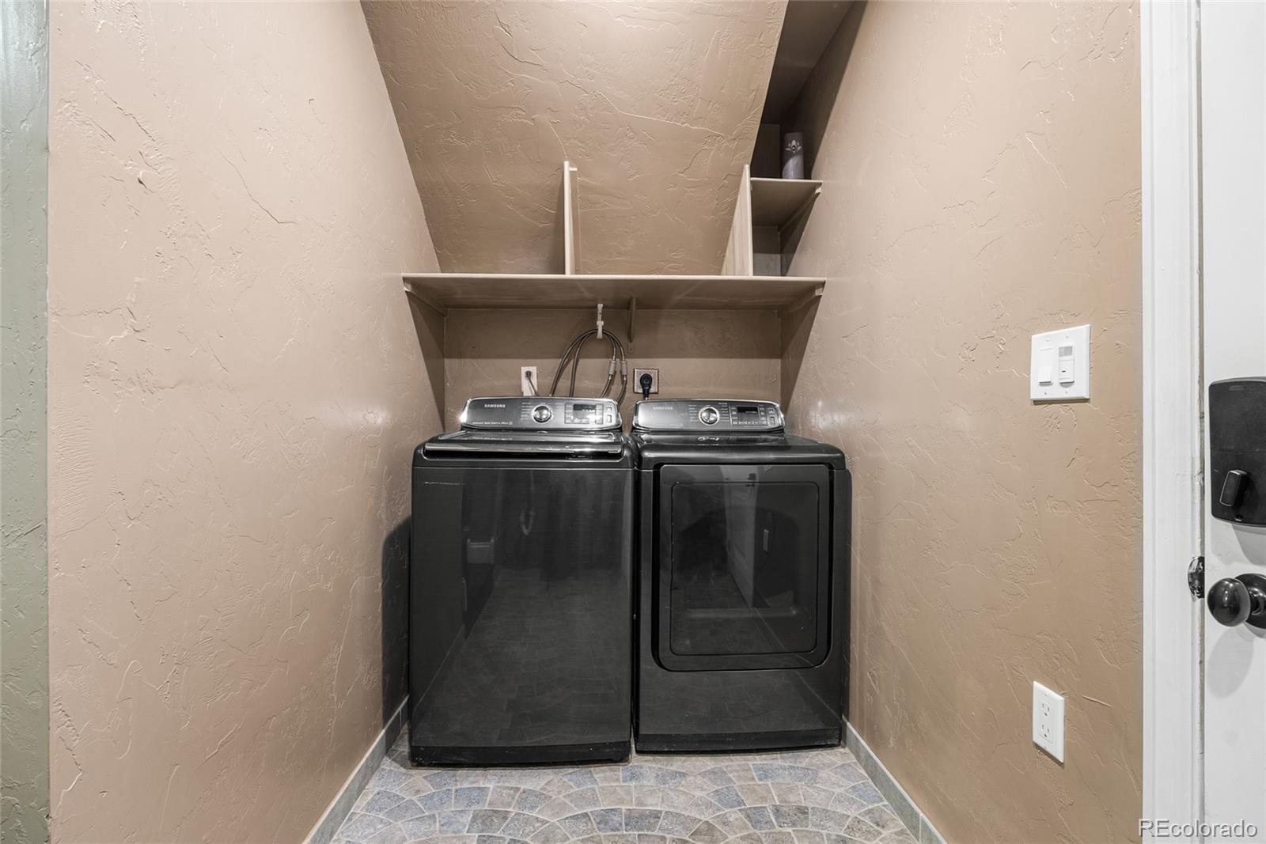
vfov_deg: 73.8
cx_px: 633
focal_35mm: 16
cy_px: 422
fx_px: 563
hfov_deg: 96.7
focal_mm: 16
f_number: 8
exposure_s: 2.5
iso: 200
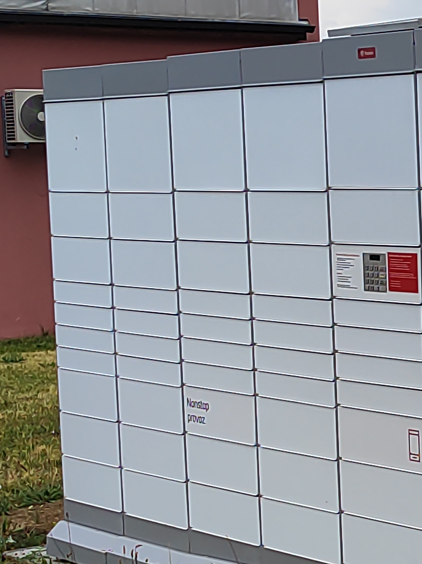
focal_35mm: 83
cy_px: 309
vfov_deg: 23.6
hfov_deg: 15.5
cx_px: 736
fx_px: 1350
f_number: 1.89
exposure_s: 1/349
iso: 50
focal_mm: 5.89
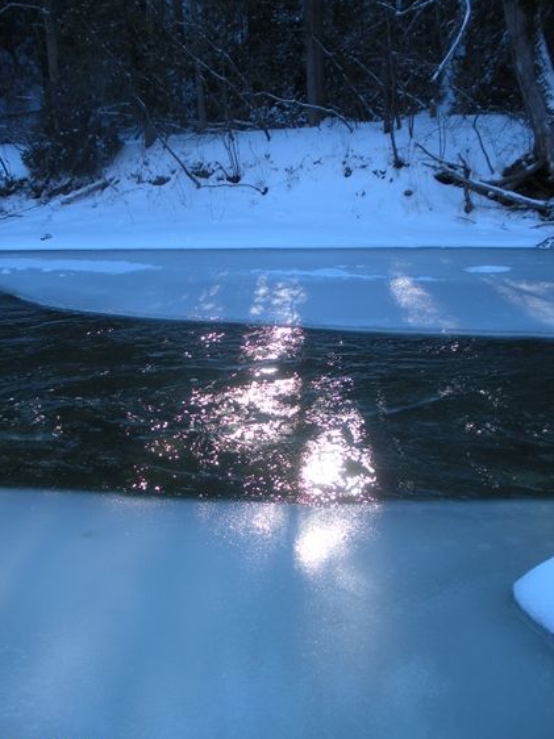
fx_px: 876
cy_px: 380
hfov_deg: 35.1
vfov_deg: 45.8
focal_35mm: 41
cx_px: 250
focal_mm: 6.3
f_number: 3.5
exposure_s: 1/186
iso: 64
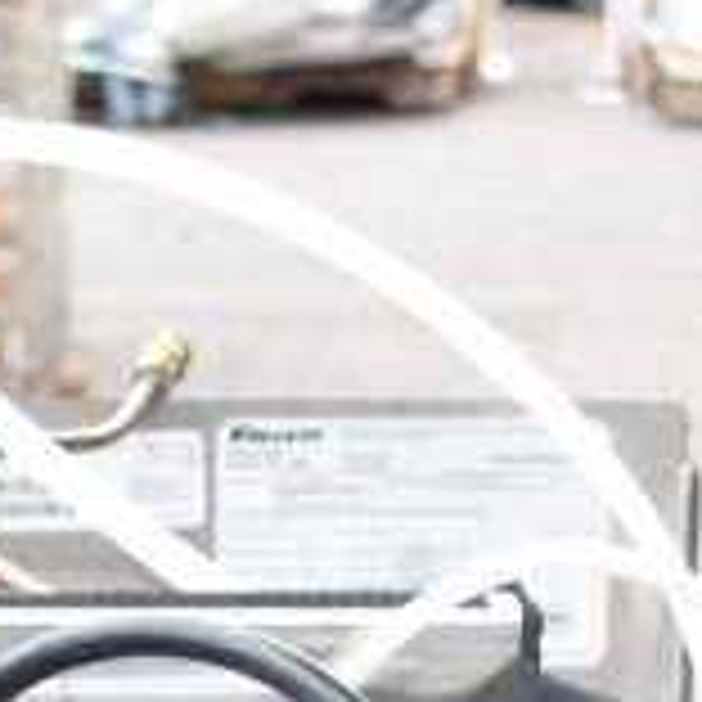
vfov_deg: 8.6
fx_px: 3958
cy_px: 2050
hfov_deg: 10.1
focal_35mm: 172
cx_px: 86
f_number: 4.5
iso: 200
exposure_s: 1/80
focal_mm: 23
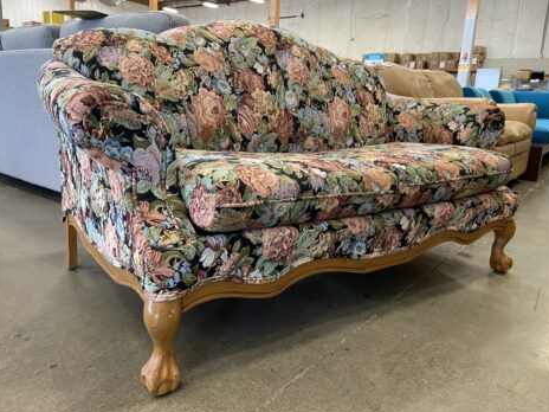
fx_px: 444
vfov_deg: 49.7
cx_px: 273
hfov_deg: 63.4
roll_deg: -1.9
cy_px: 203
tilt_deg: -14.3
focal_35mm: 28
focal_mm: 4.25
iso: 320
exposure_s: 1/60
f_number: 1.8
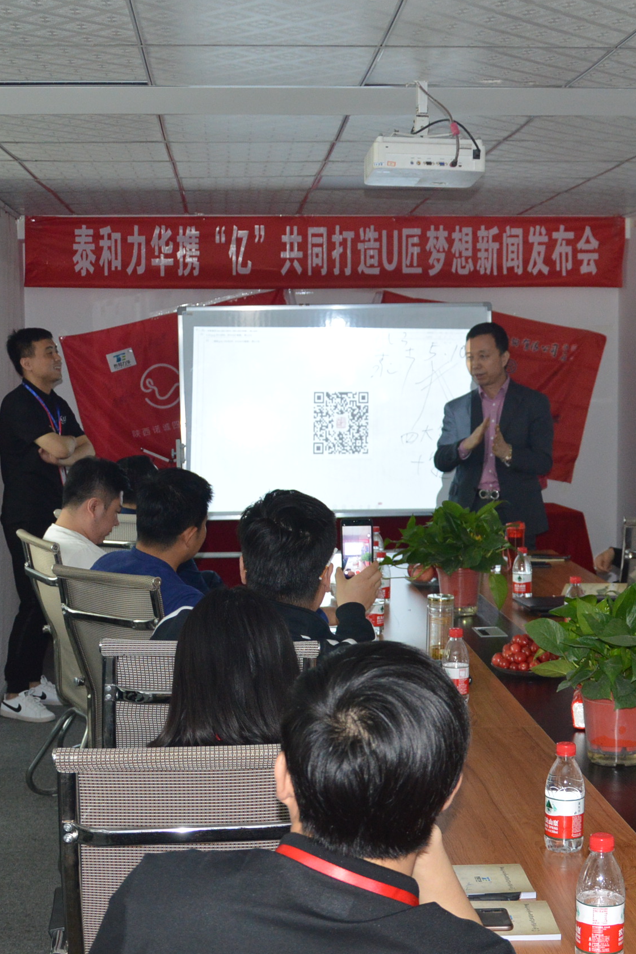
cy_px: 552
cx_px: 325
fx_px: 1563
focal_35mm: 59
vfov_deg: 33.9
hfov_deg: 23.0
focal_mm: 22
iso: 720
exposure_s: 1/60
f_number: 3.8
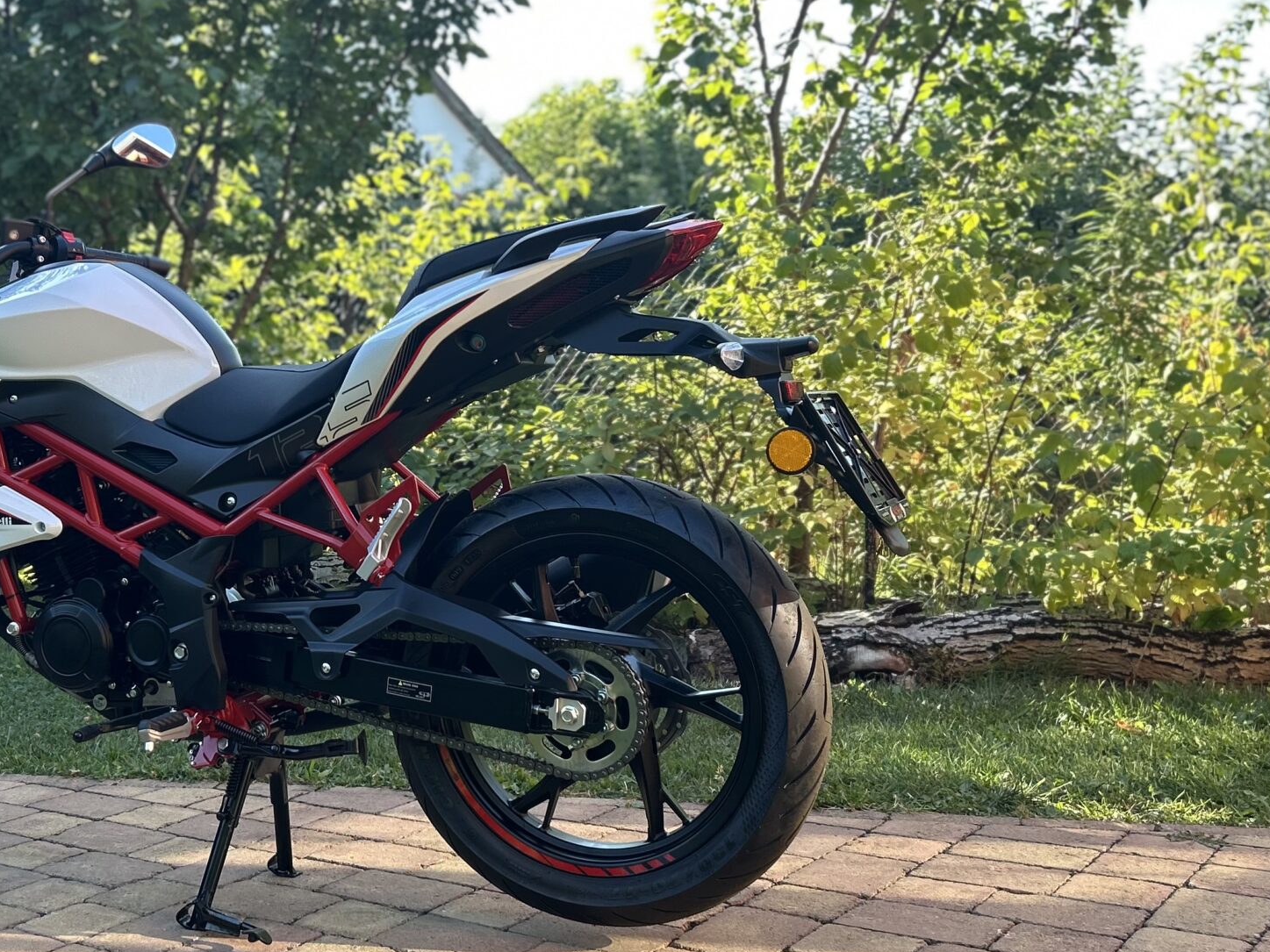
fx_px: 1688
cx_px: 363
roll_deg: +2.6
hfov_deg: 40.4
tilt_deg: -4.3
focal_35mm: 46
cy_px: 505
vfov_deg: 31.5
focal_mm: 5.7
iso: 50
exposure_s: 1/290
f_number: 1.5
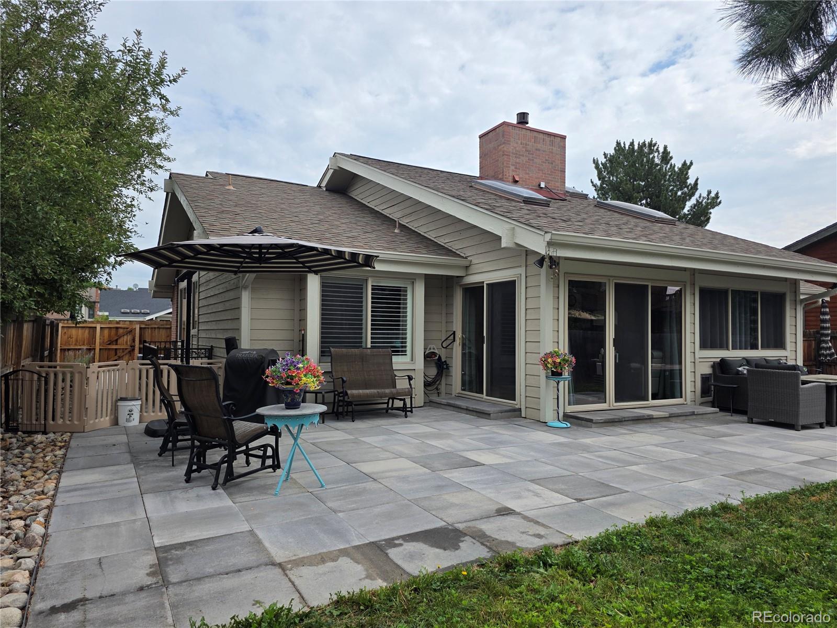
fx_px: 556
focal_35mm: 23
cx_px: 418
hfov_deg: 73.9
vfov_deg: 58.9
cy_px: 314
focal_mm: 6.3
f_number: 1.7
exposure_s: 1/5447
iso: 80
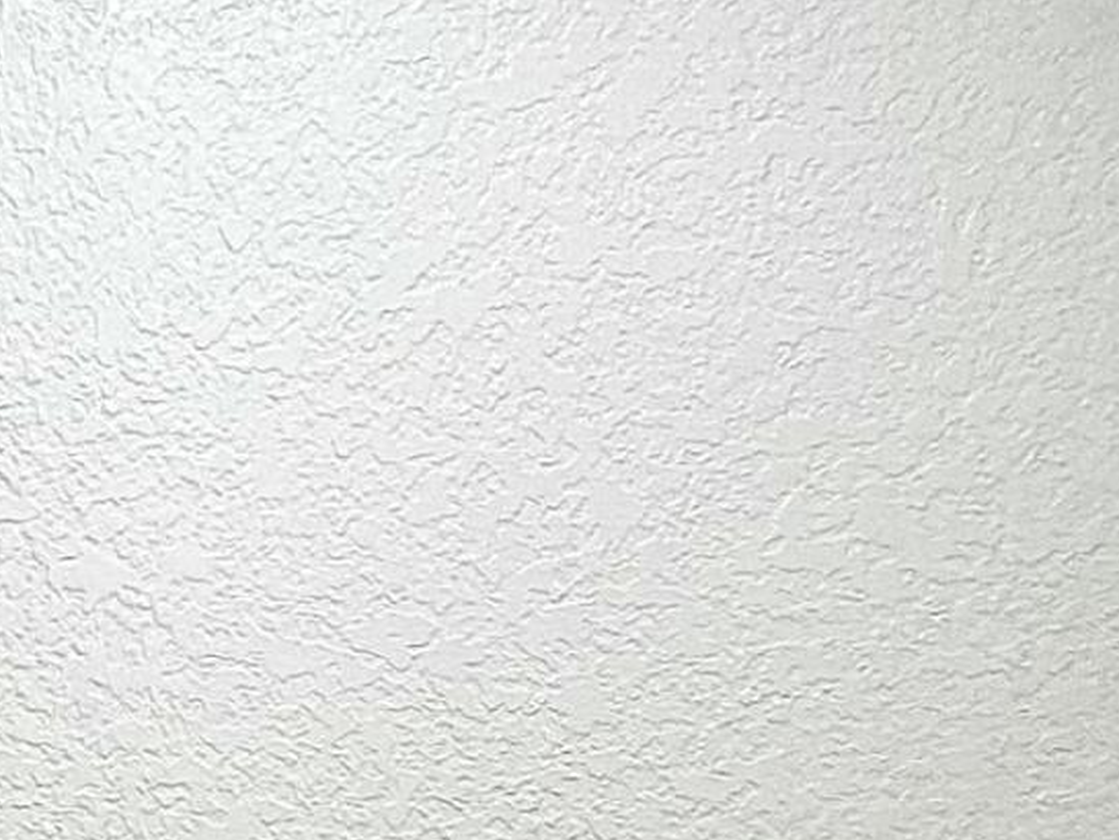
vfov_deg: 19.0
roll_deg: -0.7
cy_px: 949
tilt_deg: -4.2
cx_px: -441
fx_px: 2393
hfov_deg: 22.7
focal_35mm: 74
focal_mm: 2.22
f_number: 2.2
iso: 160
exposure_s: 1/120
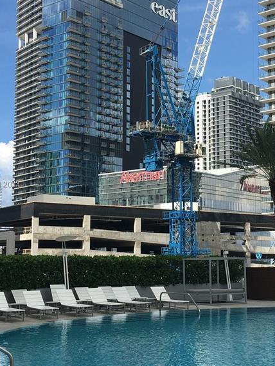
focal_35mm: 61
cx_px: 191
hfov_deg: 23.9
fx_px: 646
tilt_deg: +7.9
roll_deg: -0.6
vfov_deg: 31.7
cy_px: 184
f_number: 2.2
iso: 25
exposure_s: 1/1508
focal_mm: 4.15
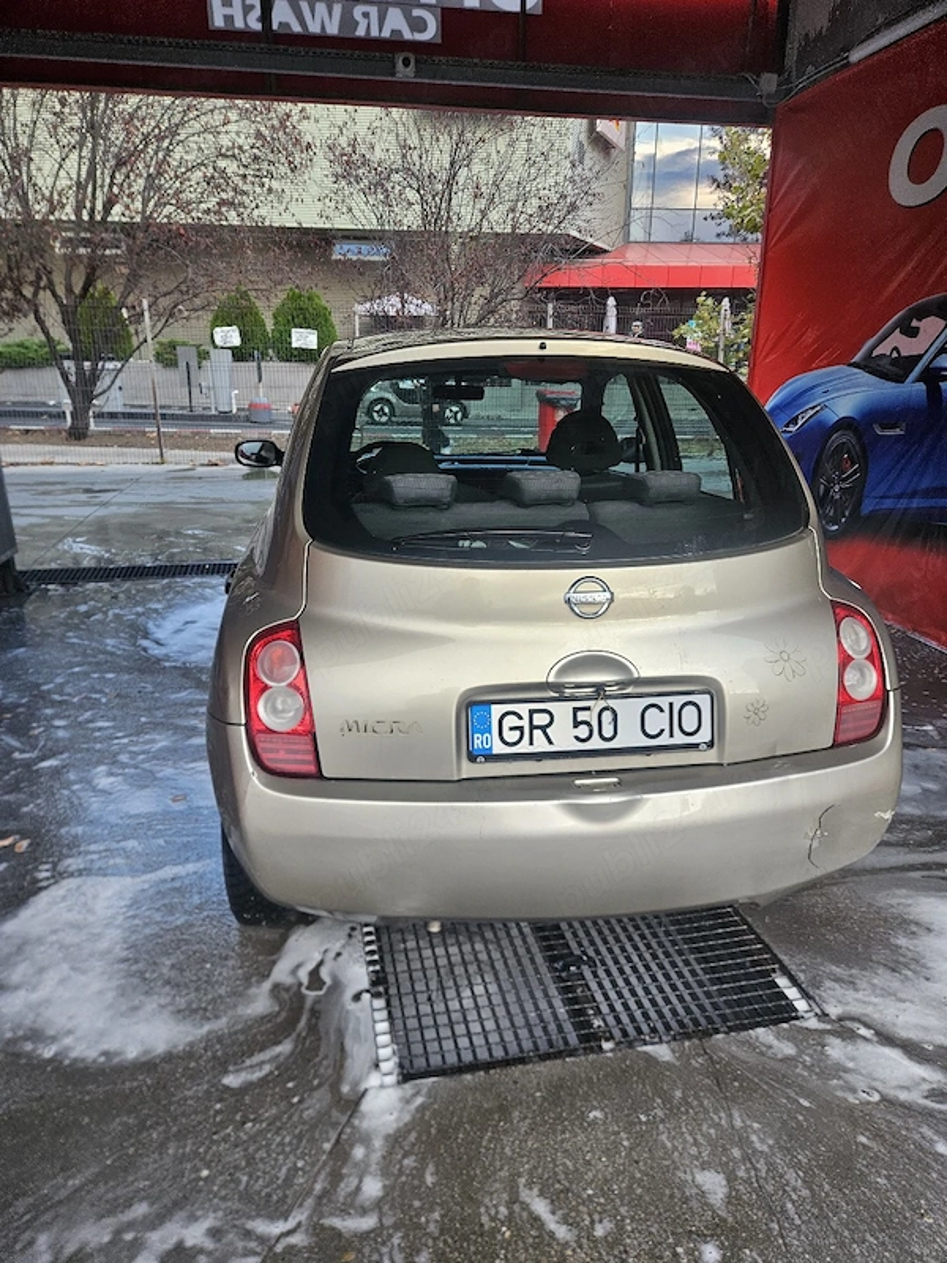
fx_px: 839
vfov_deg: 73.9
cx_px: 474
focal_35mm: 23
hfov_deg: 58.9
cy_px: 632
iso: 80
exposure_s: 1/101
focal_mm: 5.4
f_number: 1.8
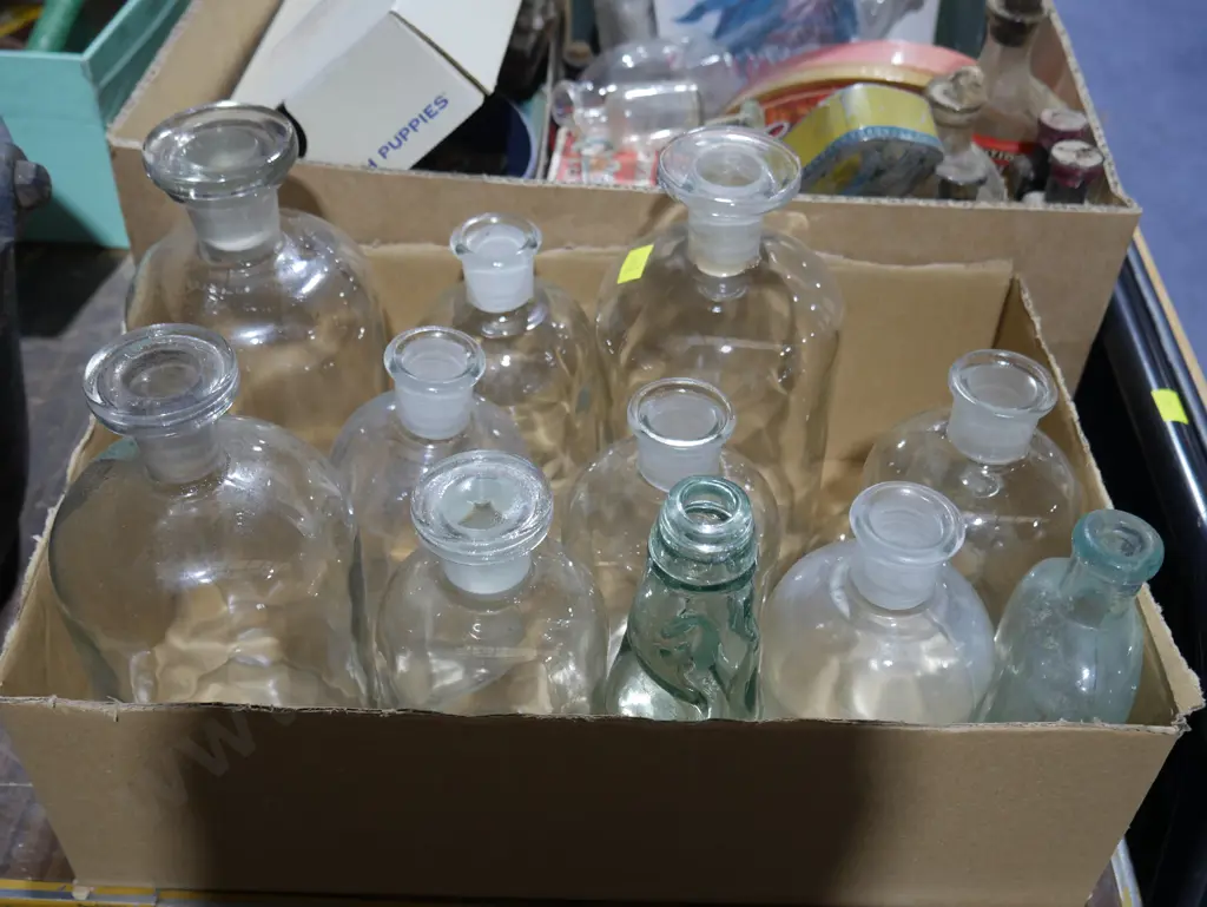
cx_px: 604
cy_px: 454
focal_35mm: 38
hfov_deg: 49.0
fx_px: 1326
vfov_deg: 37.8
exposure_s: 1/60
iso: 400
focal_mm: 19
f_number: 4.1
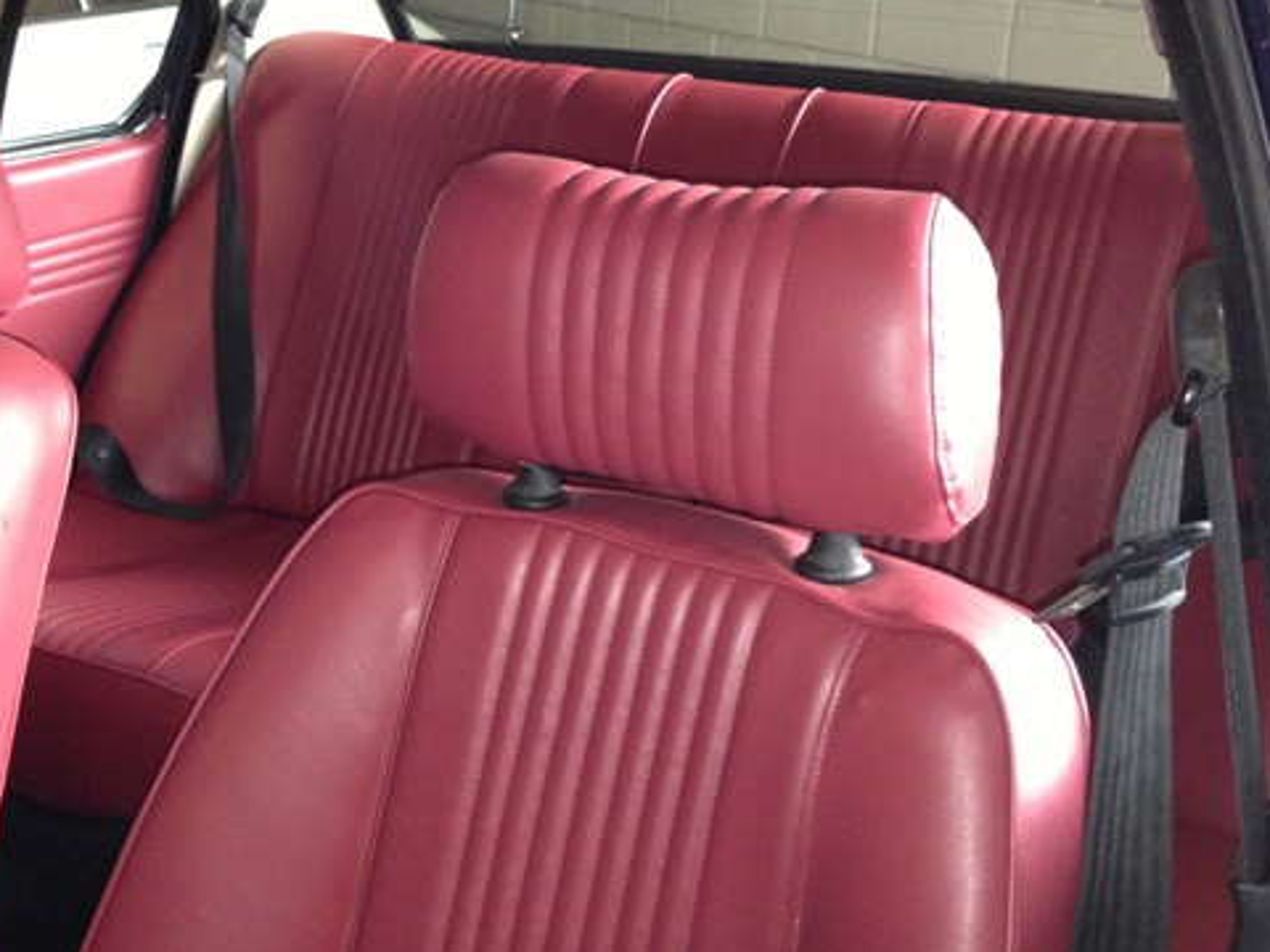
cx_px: 524
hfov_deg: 42.8
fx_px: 1614
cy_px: 394
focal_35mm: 44
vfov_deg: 32.8
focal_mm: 4.13
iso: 320
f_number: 2.4
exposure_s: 1/20
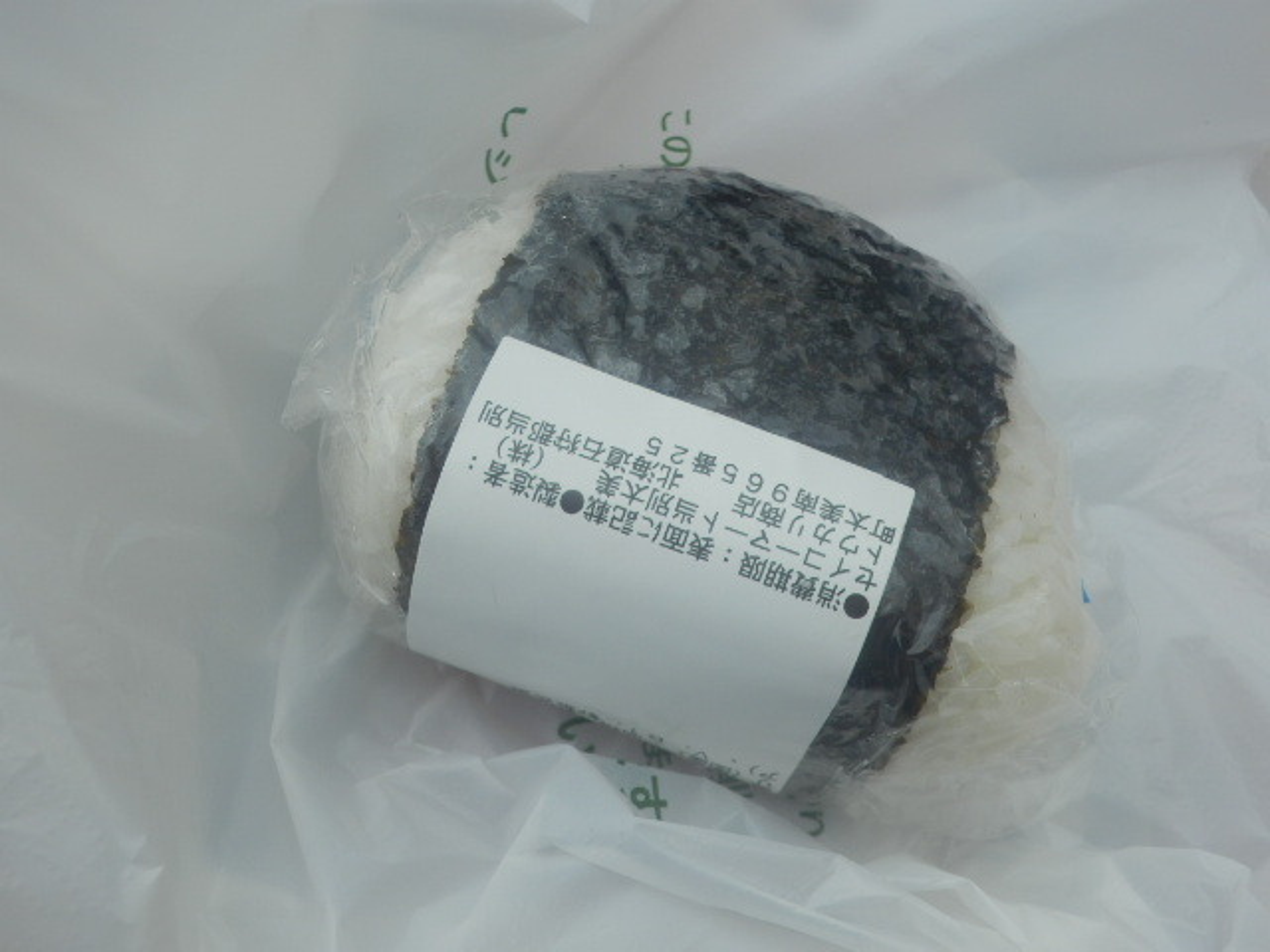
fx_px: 1541
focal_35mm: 42
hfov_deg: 44.8
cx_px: 635
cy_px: 476
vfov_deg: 34.3
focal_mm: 7.4
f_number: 4
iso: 80
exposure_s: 1/200
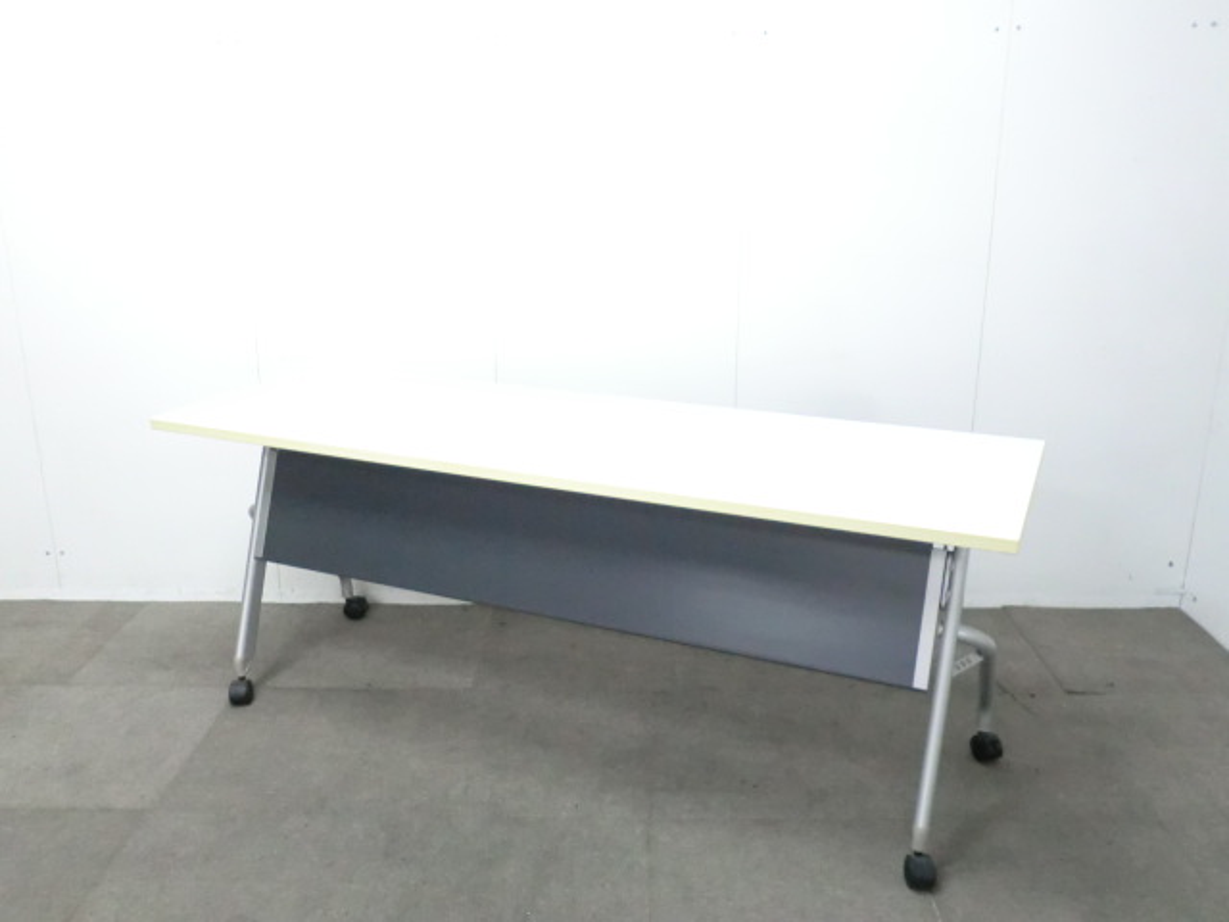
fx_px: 1136
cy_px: 461
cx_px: 614
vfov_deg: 44.2
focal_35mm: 32
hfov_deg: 56.8
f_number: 3.5
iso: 800
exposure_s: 1/40
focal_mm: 5.8
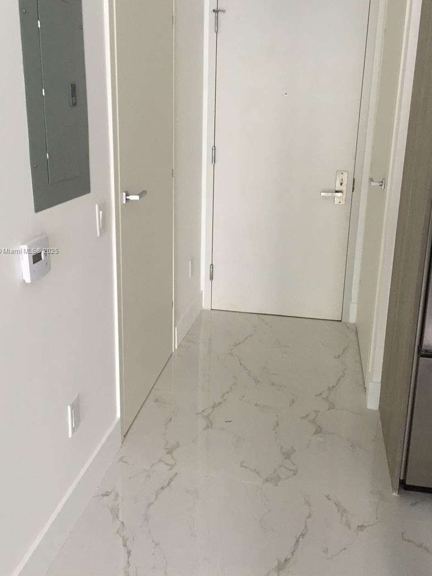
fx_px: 549
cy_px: 251
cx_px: 204
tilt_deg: -12.0
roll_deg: -2.0
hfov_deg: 42.9
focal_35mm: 33
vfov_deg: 55.2
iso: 80
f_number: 2.2
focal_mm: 4.15
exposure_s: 1/30
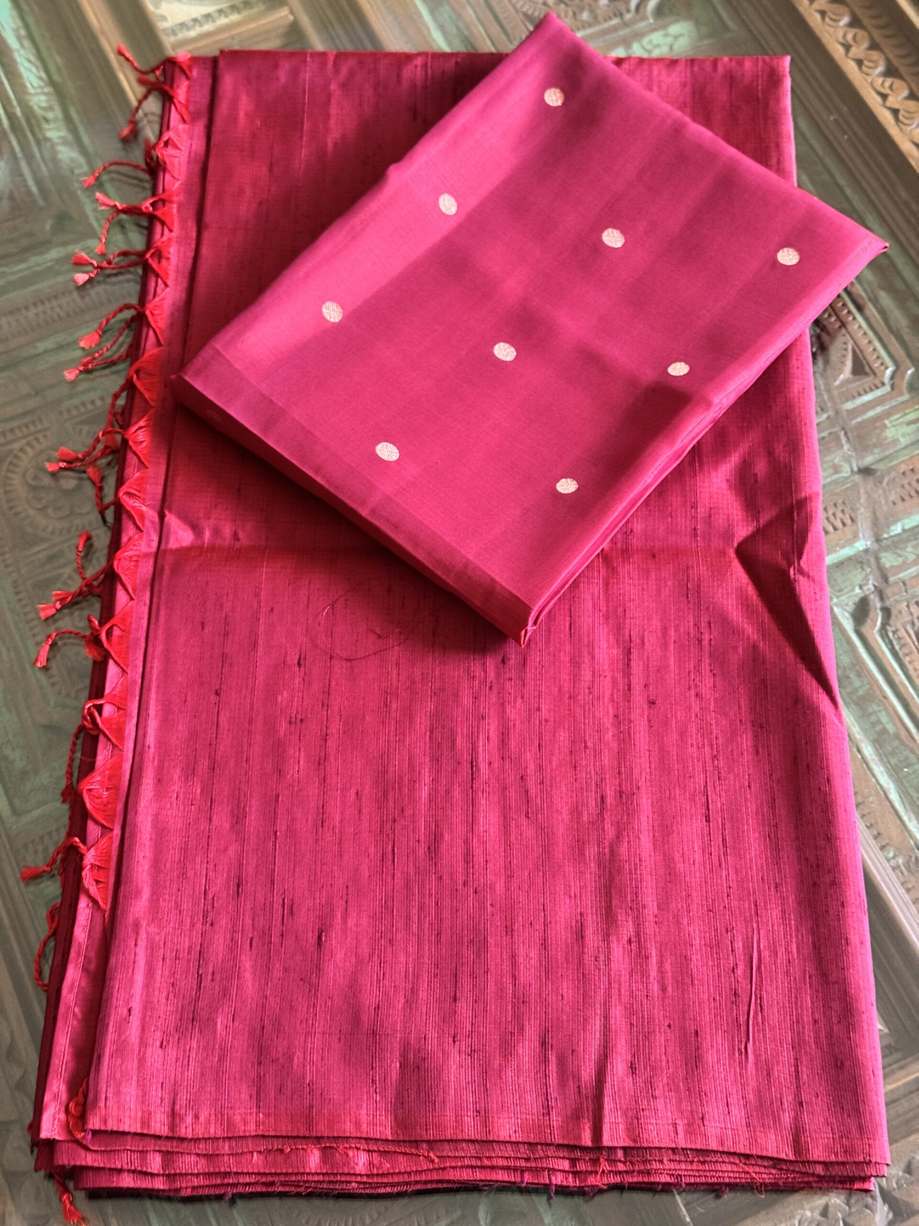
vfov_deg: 39.7
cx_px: 460
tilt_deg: -63.0
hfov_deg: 30.3
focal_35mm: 48
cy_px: 613
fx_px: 1699
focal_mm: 6.76
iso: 500
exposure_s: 1/40
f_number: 1.78
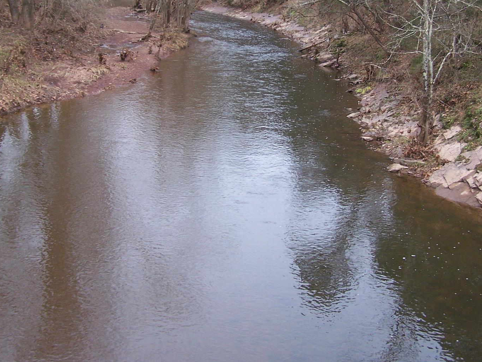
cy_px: 111
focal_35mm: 57
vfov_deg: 25.5
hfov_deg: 33.8
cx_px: 256
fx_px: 794
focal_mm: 6.3
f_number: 2.8
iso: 80
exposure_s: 1/250
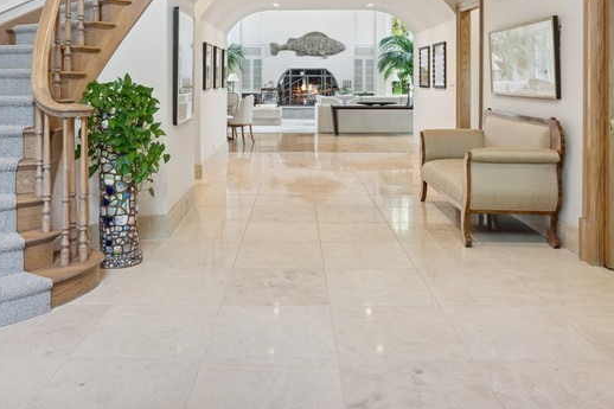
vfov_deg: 38.2
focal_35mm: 33
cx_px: 295
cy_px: 74
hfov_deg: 57.2
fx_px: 563
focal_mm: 19
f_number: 8
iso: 200
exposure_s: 1/5
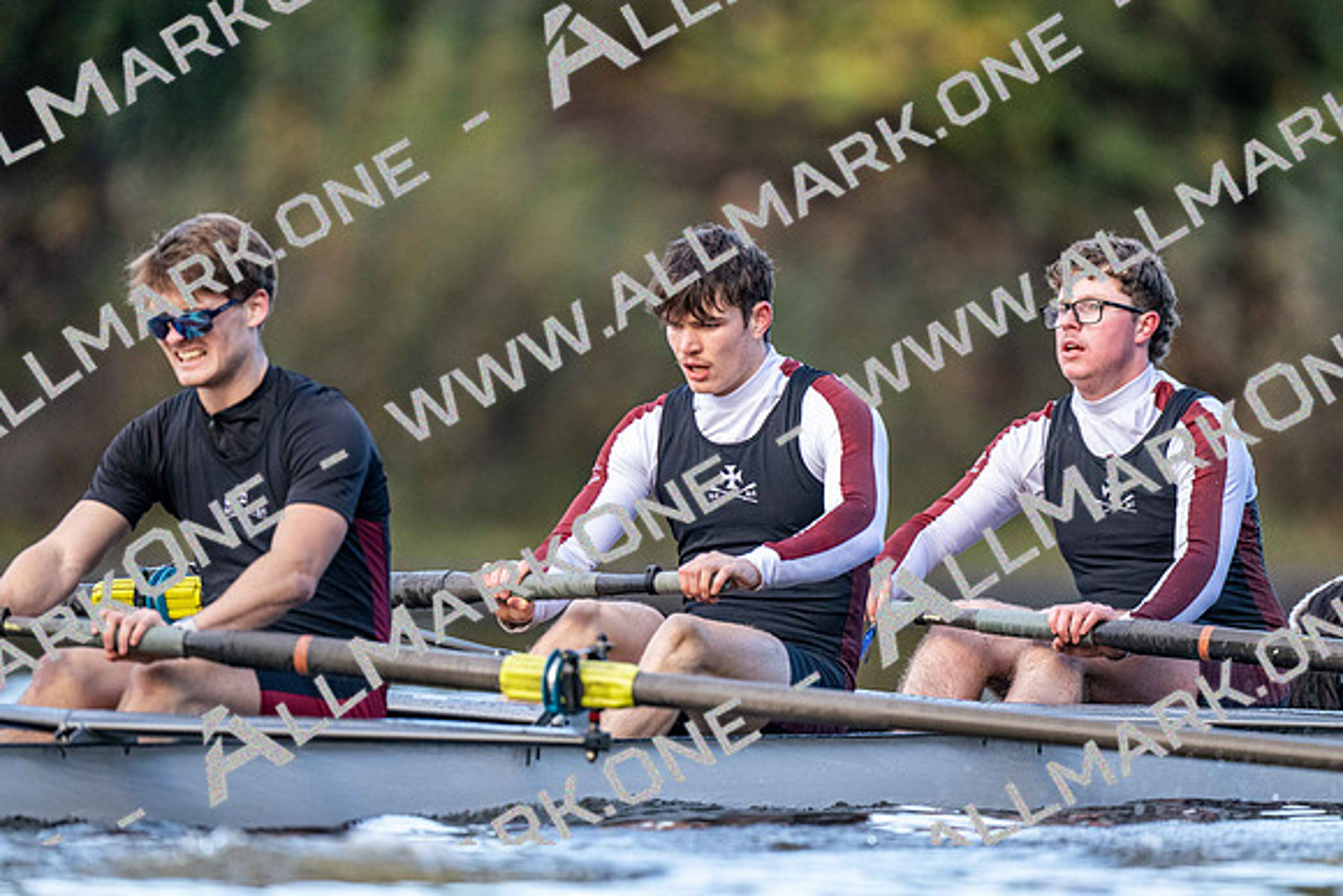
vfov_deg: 2.3
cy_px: 448
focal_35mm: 600
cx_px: 672
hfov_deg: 3.4
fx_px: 22388
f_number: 4
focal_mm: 600
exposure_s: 1/2500
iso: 3200
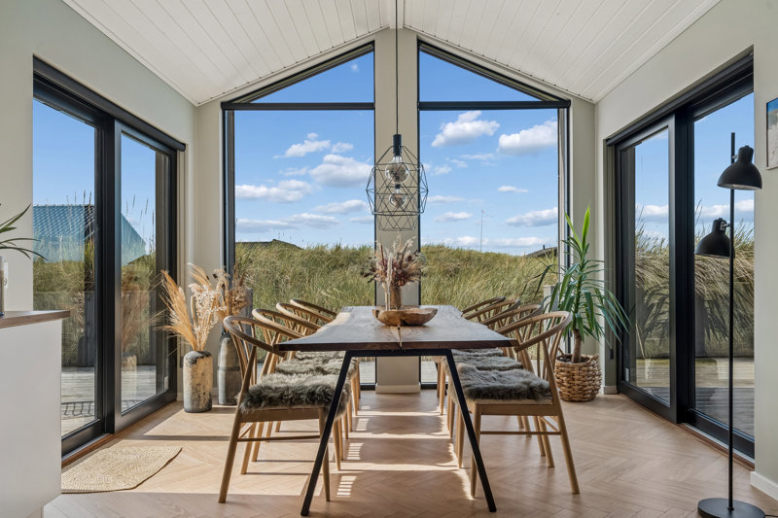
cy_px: 259
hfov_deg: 69.4
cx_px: 389
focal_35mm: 26
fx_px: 562
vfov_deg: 49.5
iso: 400
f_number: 8
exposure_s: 1/160
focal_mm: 26
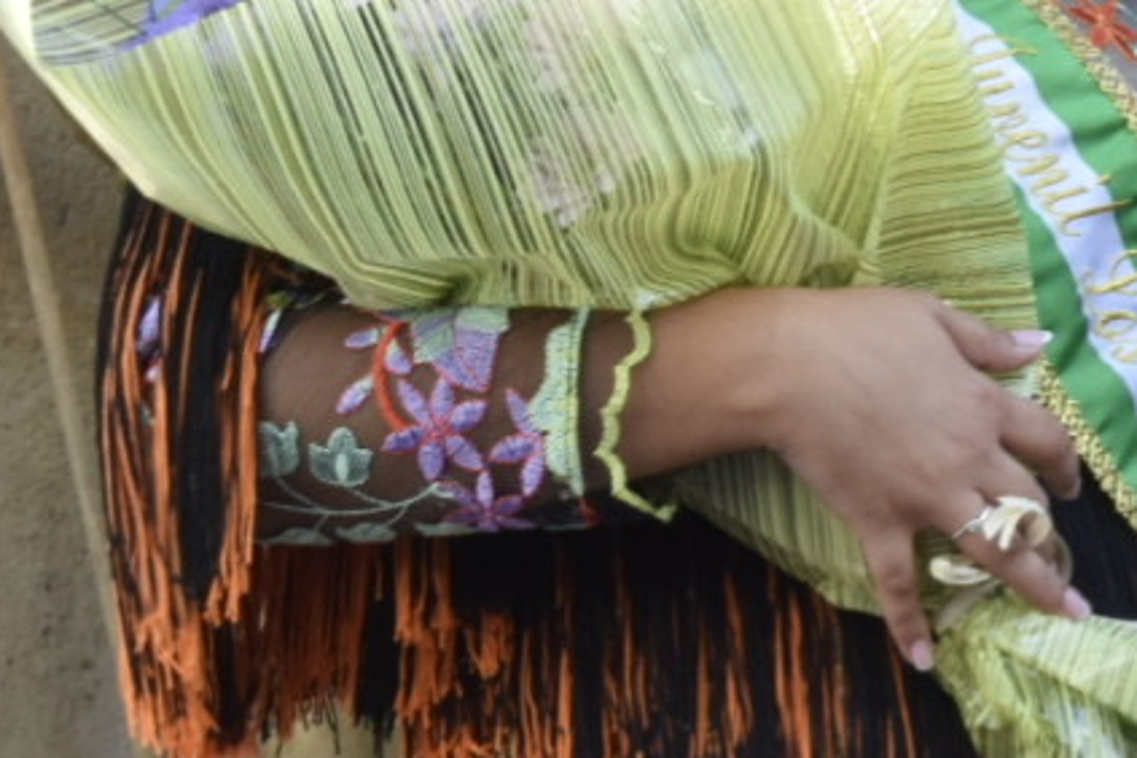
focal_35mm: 356
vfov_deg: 3.9
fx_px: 11243
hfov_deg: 5.7
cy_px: 35
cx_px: 1774
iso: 640
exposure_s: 1/100
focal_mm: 62
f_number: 11
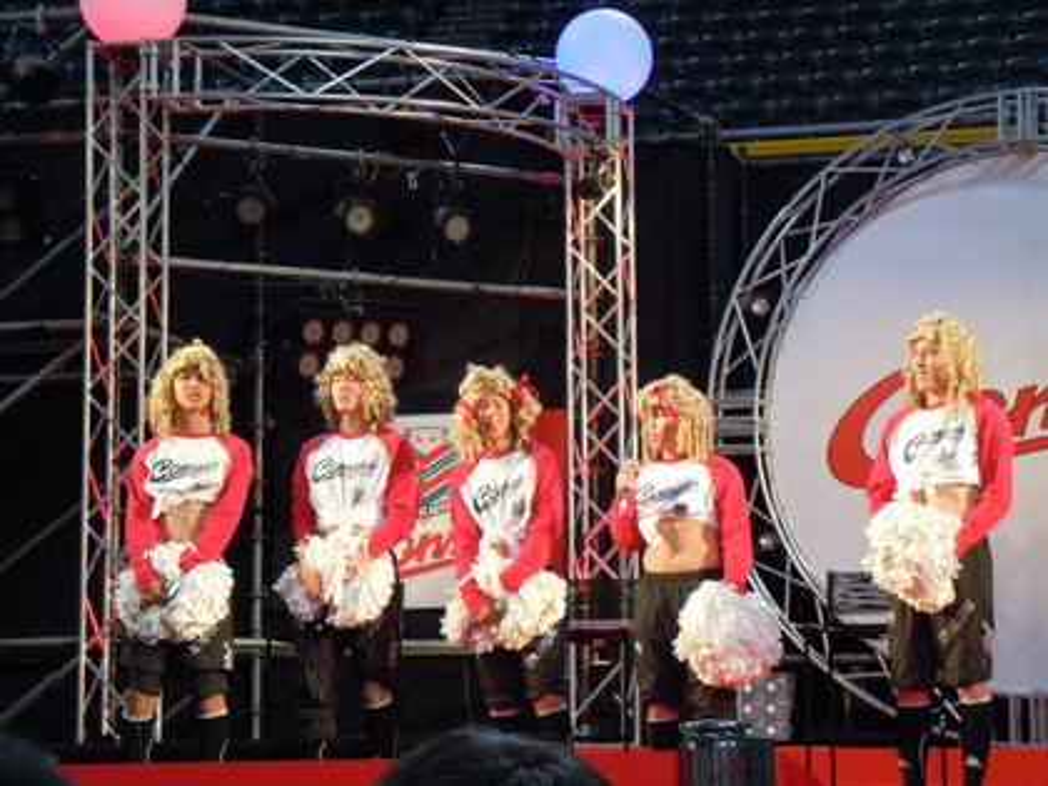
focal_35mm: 102
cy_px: 393
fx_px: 3088
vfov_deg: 14.5
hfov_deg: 19.3
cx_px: 524
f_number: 4.5
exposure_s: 1/60
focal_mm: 18.3
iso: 400
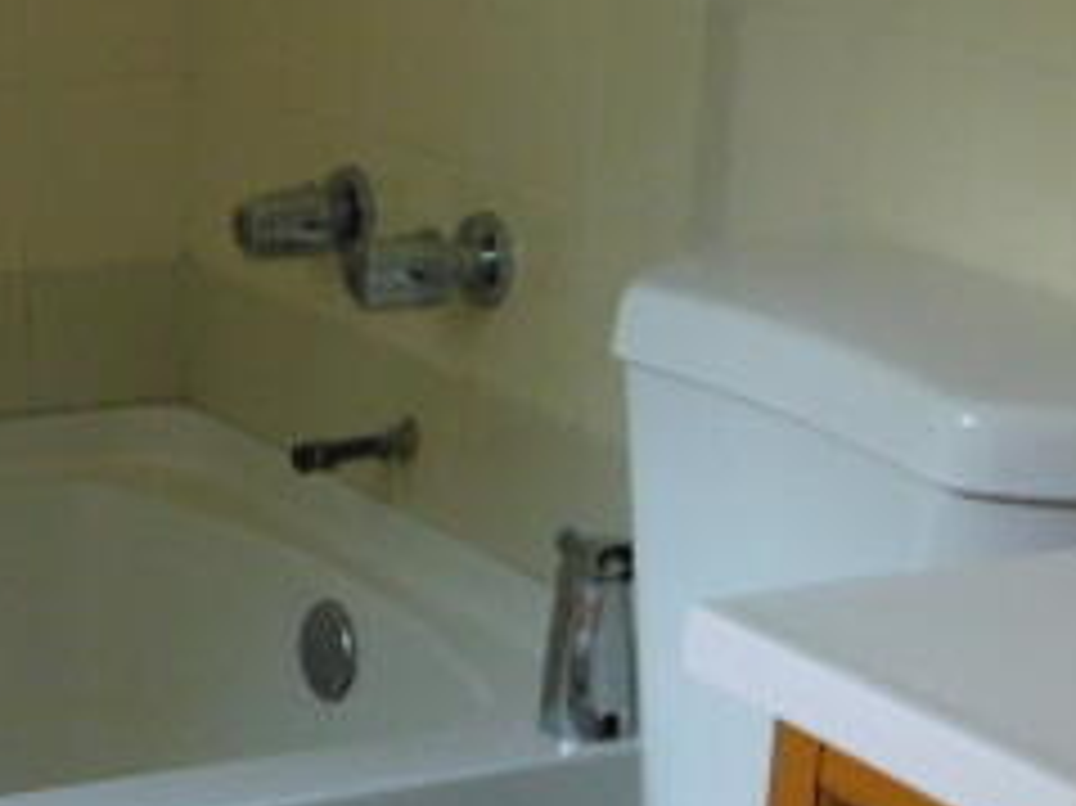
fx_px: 3324
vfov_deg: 13.4
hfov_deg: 18.0
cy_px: 973
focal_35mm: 107
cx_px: 27
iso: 400
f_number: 3.6
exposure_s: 1/25
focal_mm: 7.1
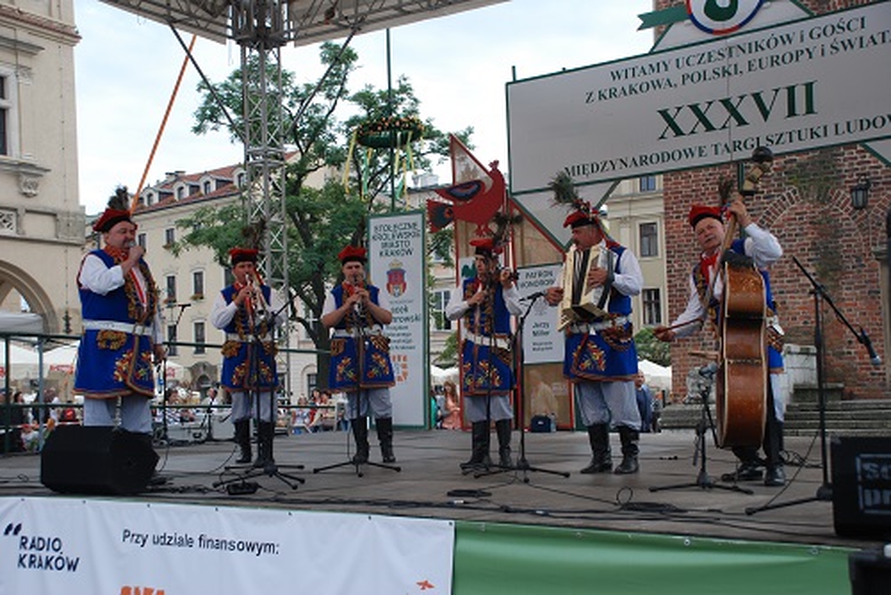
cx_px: 446
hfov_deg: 37.8
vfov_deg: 25.8
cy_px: 298
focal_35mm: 52
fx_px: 1300
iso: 125
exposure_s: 1/125
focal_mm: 35
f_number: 5.6
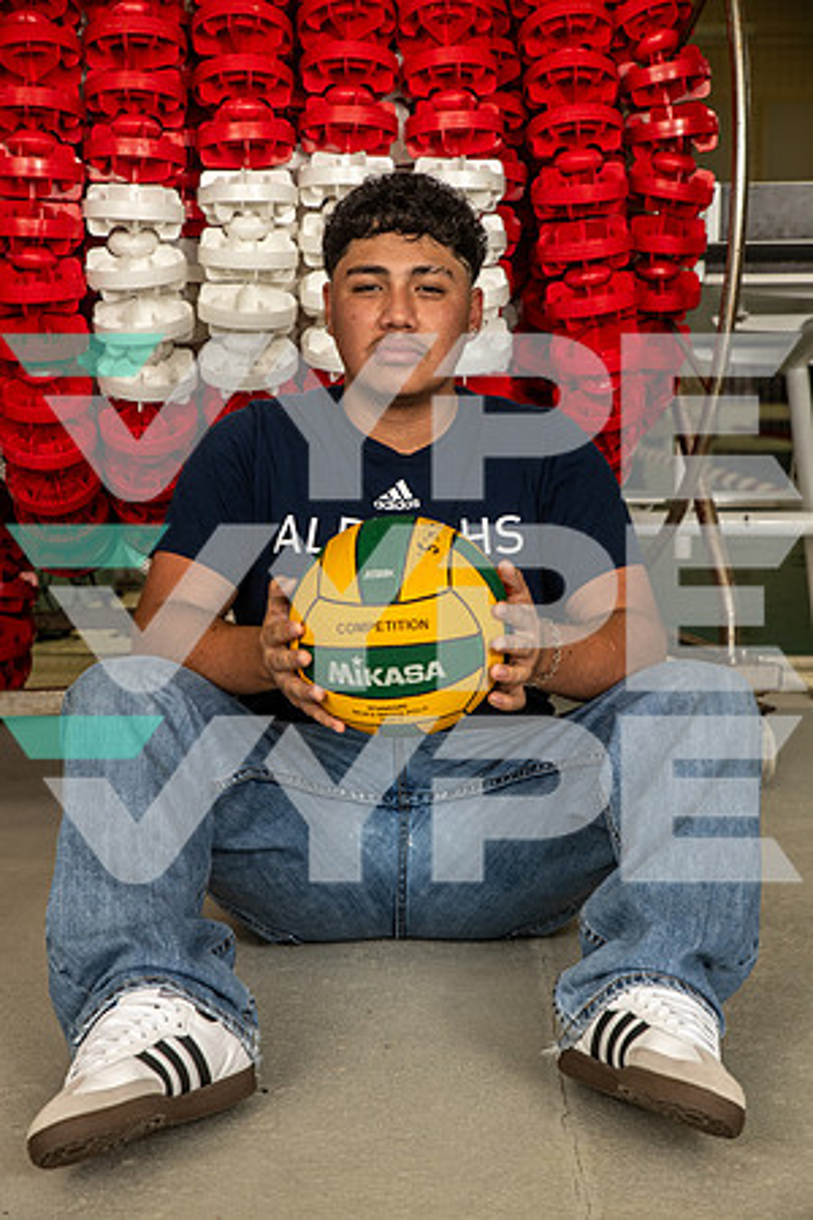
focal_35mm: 65
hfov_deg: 20.9
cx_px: 406
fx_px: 2202
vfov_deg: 31.0
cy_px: 610
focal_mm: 65
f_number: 7.1
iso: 500
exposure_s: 1/250
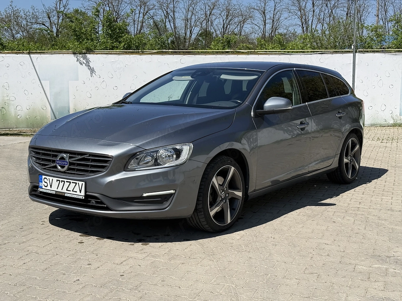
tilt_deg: -6.9
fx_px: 557
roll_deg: +0.0
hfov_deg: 39.7
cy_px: 150
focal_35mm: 48
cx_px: 201
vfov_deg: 30.3
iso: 64
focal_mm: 6.76
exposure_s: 1/5208
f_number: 1.78
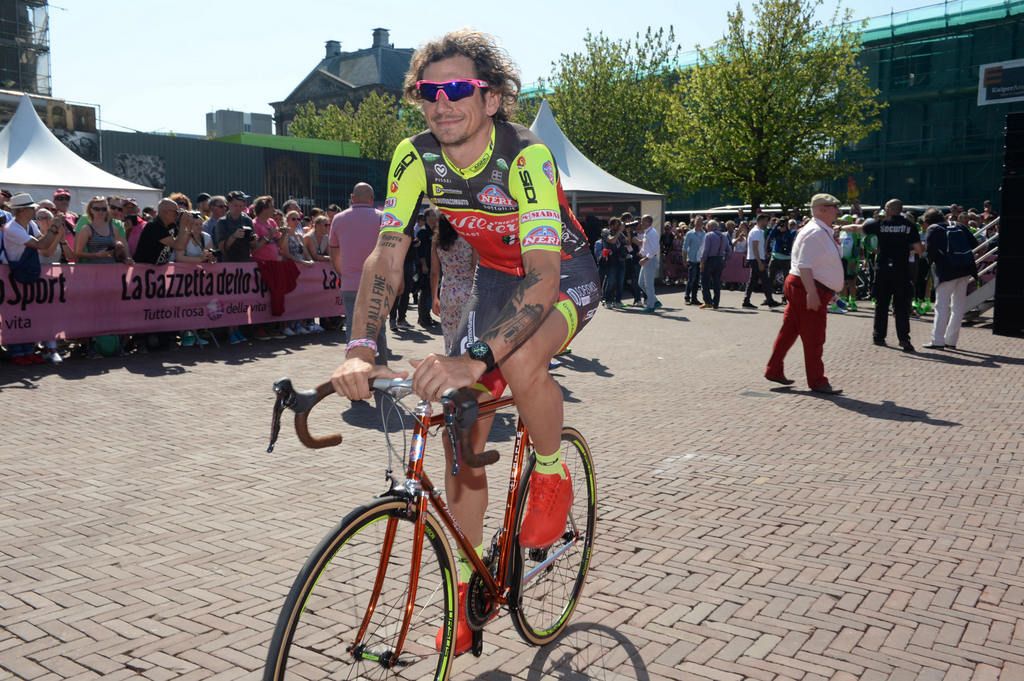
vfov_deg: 41.1
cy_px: 340
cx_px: 512
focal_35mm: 32
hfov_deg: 58.8
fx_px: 909
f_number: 11
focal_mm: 32
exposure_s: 1/250
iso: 200
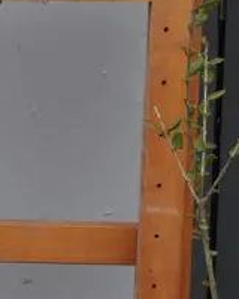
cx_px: -60
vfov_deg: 11.2
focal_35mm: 170
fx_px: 1503
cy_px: 314
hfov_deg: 9.0
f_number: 5.6
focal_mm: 17
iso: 200
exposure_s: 1/250
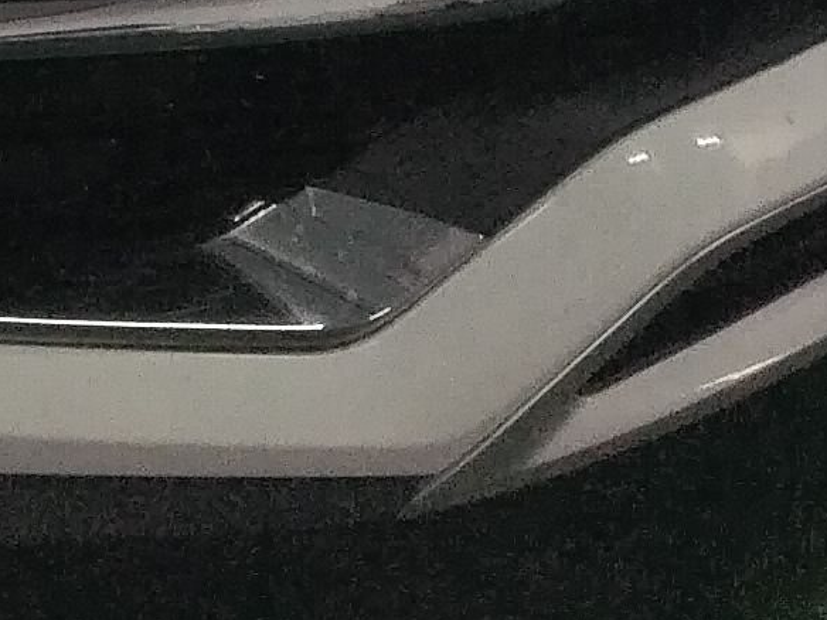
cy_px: -1101
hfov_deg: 10.1
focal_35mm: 178
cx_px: -909
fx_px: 4253
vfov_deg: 7.5
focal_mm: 4.75
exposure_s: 1/100
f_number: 1.8
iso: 196
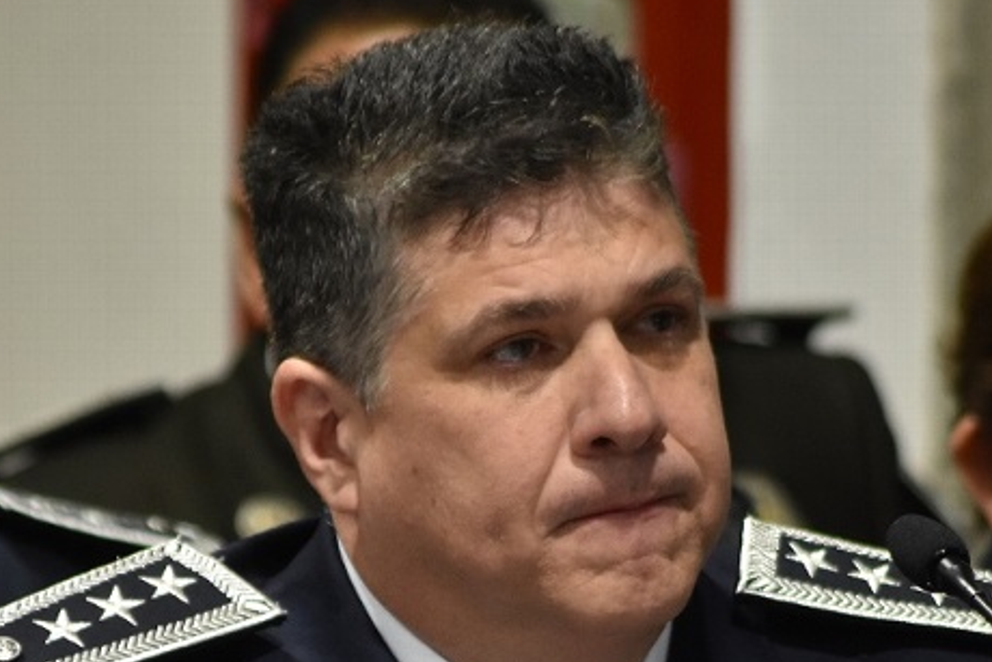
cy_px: 667
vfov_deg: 2.1
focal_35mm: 651
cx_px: 556
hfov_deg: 3.2
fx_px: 17946
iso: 2000
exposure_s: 1/125
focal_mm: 195
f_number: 4.8
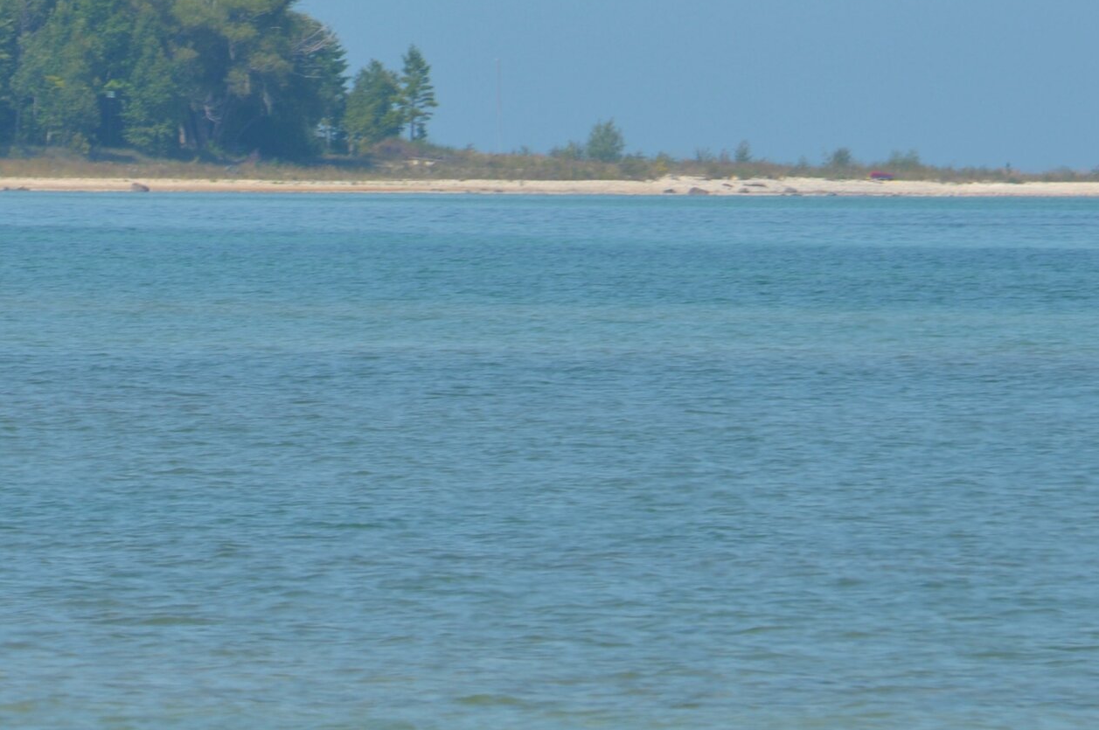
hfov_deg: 1.7
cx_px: 69
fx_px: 37261
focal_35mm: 1222
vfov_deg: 1.1
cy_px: 144
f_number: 22
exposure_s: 1/125
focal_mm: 400
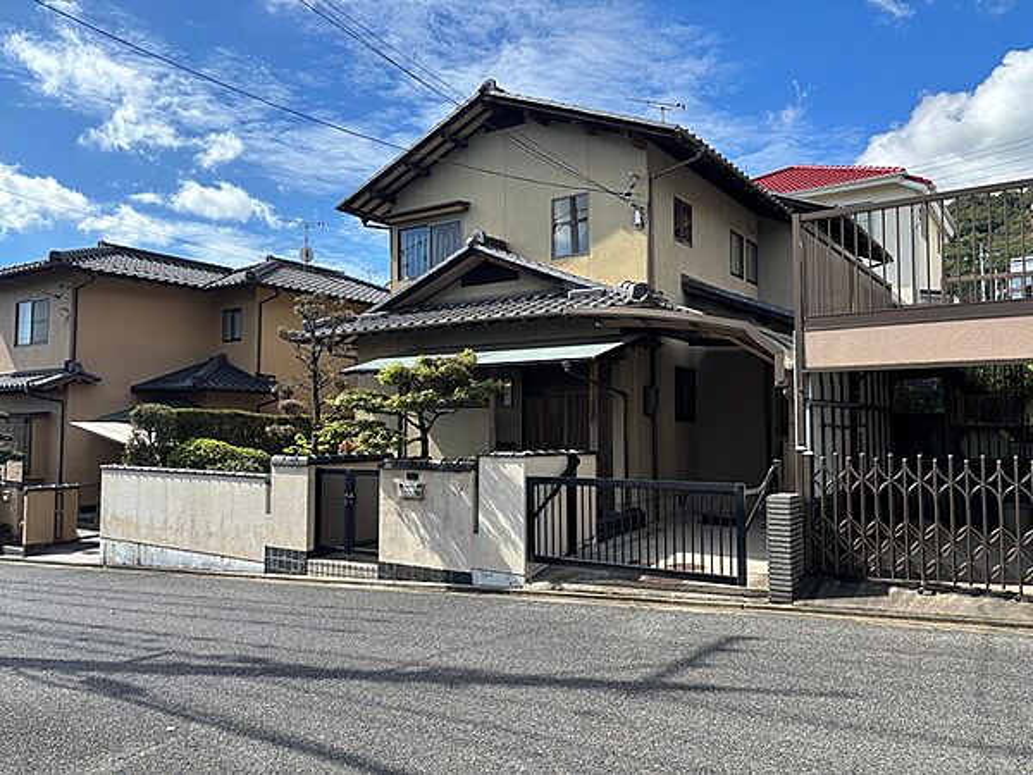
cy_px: 388
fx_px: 776
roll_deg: +0.3
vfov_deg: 53.1
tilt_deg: +2.6
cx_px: 516
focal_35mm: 26
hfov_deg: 67.3
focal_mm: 5.96
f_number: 1.6
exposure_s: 1/1783
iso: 50
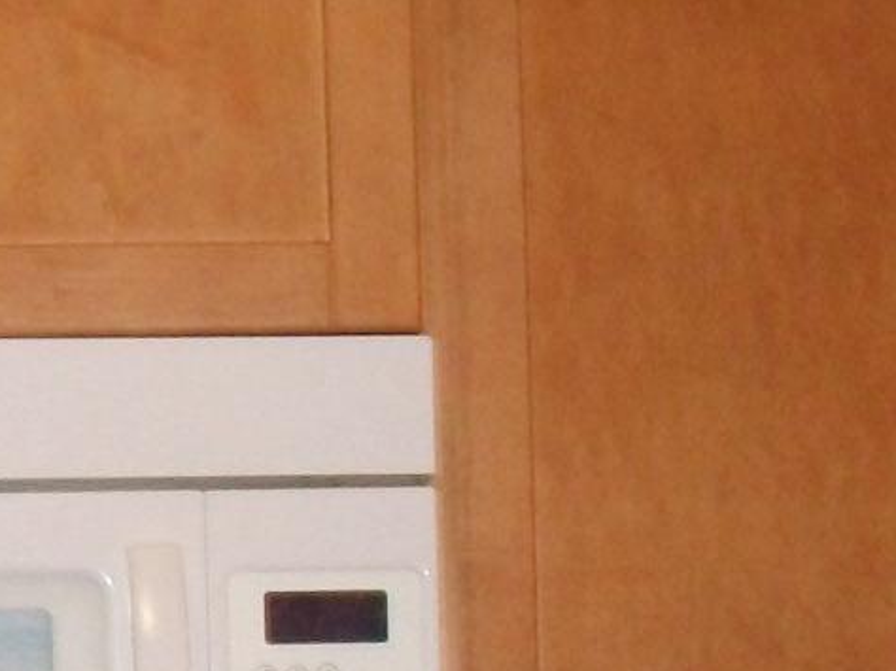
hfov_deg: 13.0
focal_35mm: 147
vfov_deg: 9.9
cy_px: 784
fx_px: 3803
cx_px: -250
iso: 120
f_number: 2.8
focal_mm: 5.7
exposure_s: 1/60
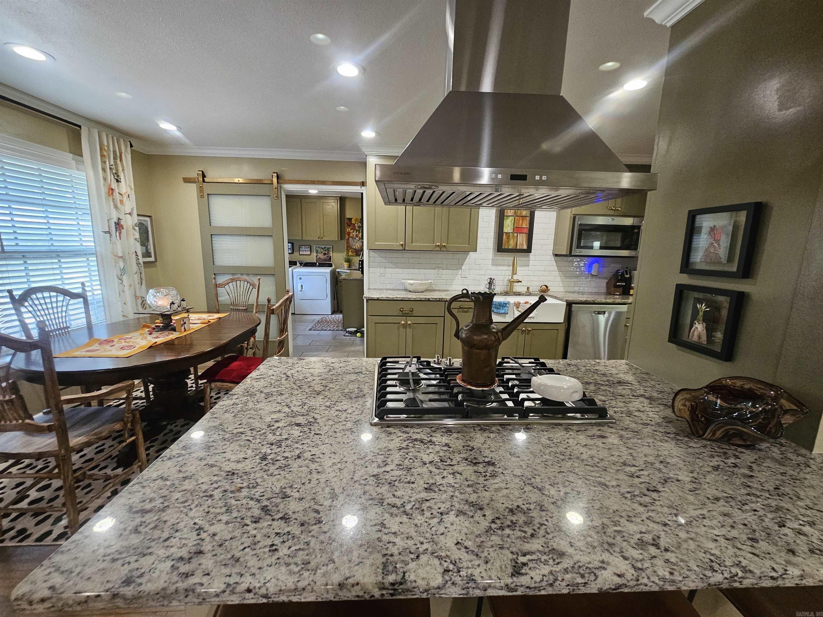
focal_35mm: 13
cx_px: 412
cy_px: 308
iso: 400
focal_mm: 2.2
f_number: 2.2
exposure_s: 1/60
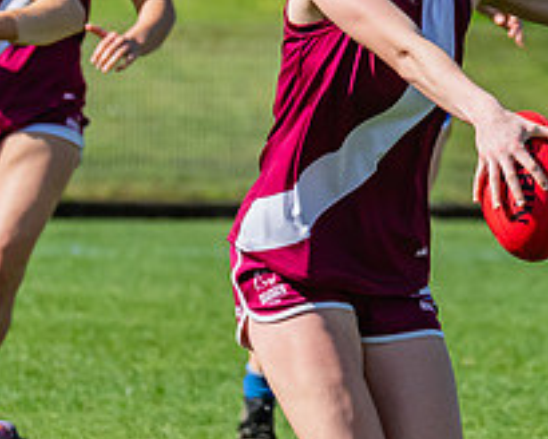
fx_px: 23031
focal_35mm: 1420
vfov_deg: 1.1
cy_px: 71
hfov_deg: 1.4
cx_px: 445
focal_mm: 330
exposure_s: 1/1250
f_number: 10
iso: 800
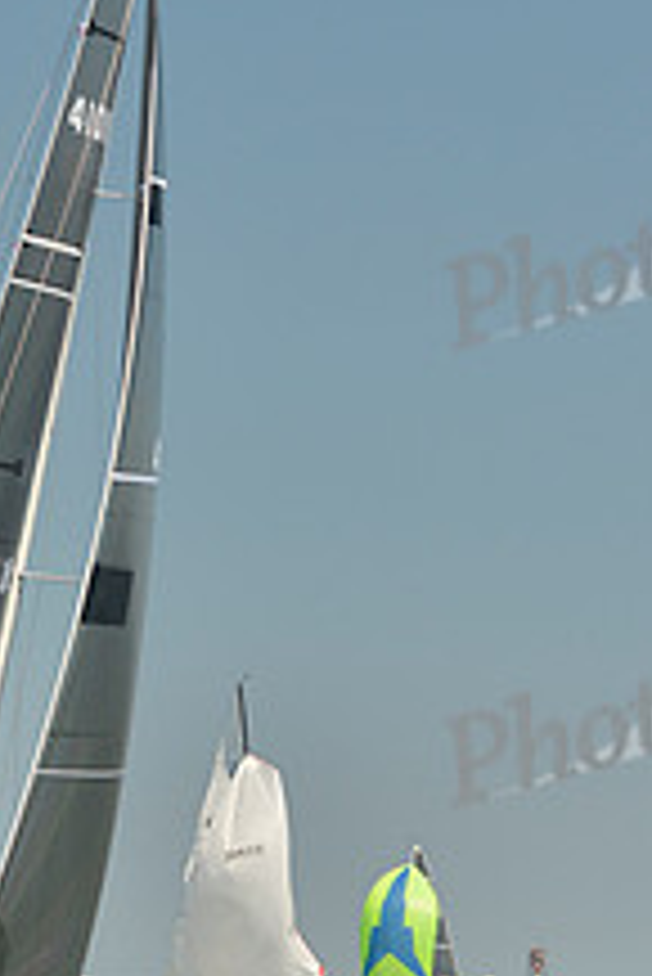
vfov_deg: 8.5
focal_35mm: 240
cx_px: 214
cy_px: 63
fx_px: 6509
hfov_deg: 5.7
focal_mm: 90
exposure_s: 1/1250
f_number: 4
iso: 200
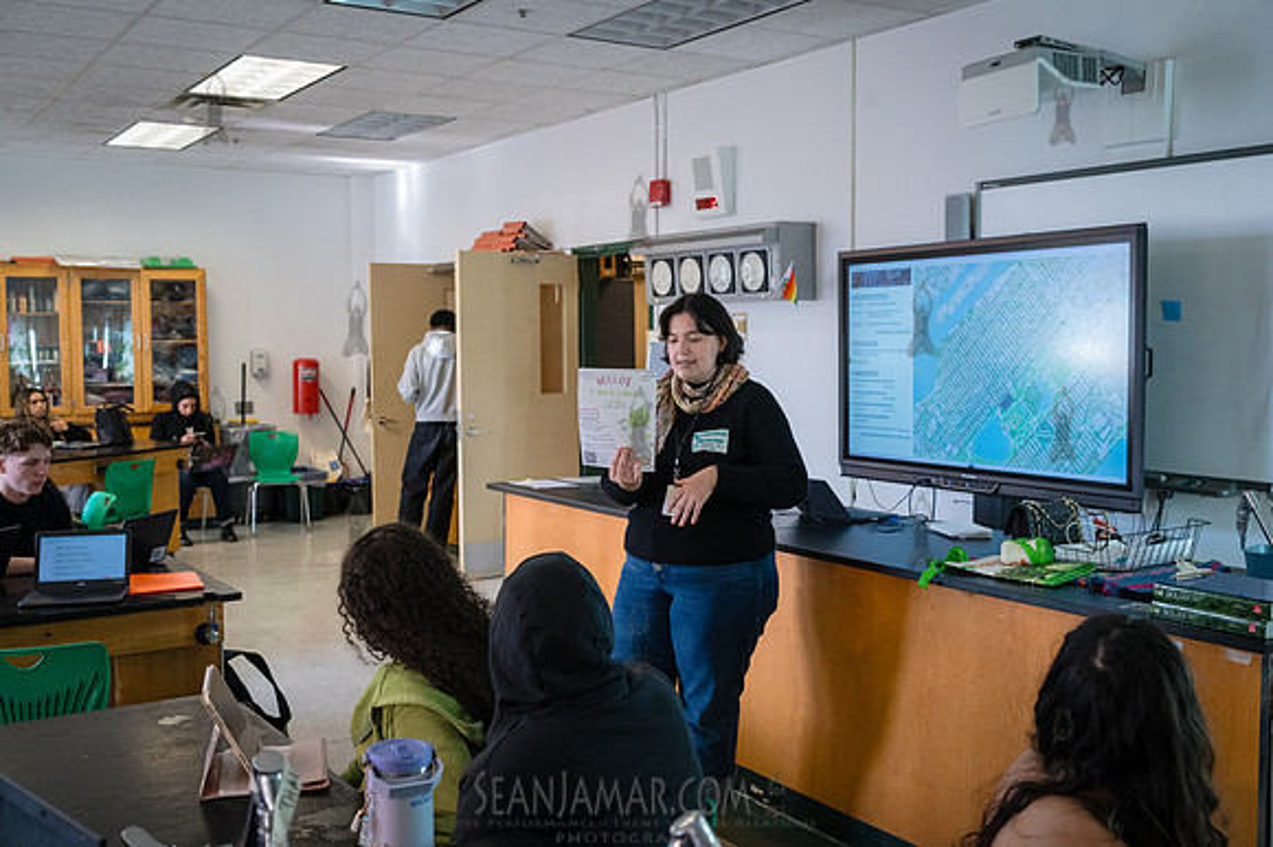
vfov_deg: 37.0
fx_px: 1268
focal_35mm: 36
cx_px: 636
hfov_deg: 53.3
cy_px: 424
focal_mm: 35
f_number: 5
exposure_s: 1/500
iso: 6400
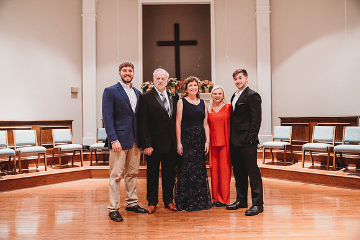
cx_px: 180
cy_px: 120
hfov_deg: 61.9
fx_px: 300
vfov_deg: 43.6
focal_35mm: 30
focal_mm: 30
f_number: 4
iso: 6400
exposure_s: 1/200
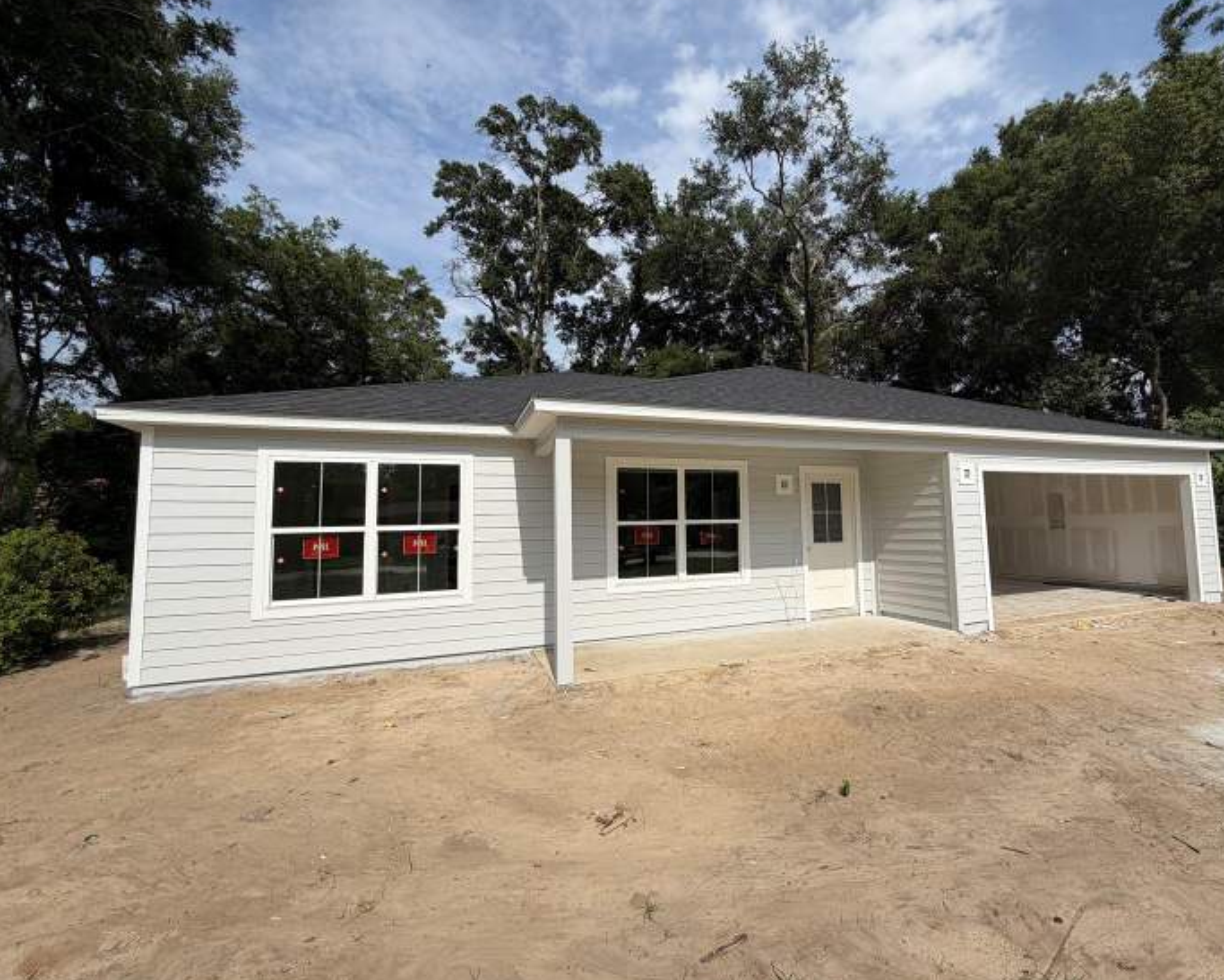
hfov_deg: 92.5
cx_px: 699
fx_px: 580
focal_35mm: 16
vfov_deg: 80.4
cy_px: 480
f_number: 2.2
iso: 20
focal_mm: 2.22
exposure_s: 1/1534
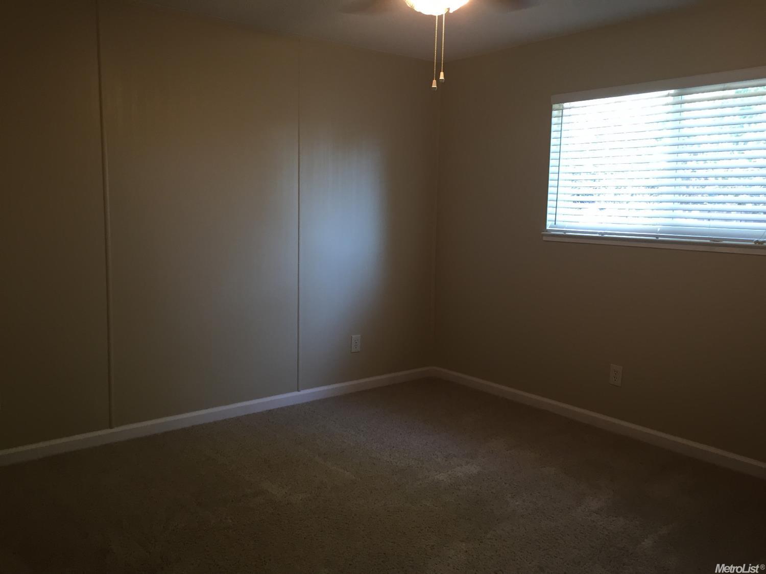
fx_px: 642
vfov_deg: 48.2
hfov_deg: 61.7
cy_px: 287
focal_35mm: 29
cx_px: 383
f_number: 2.2
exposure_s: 1/30
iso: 64
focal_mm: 4.15
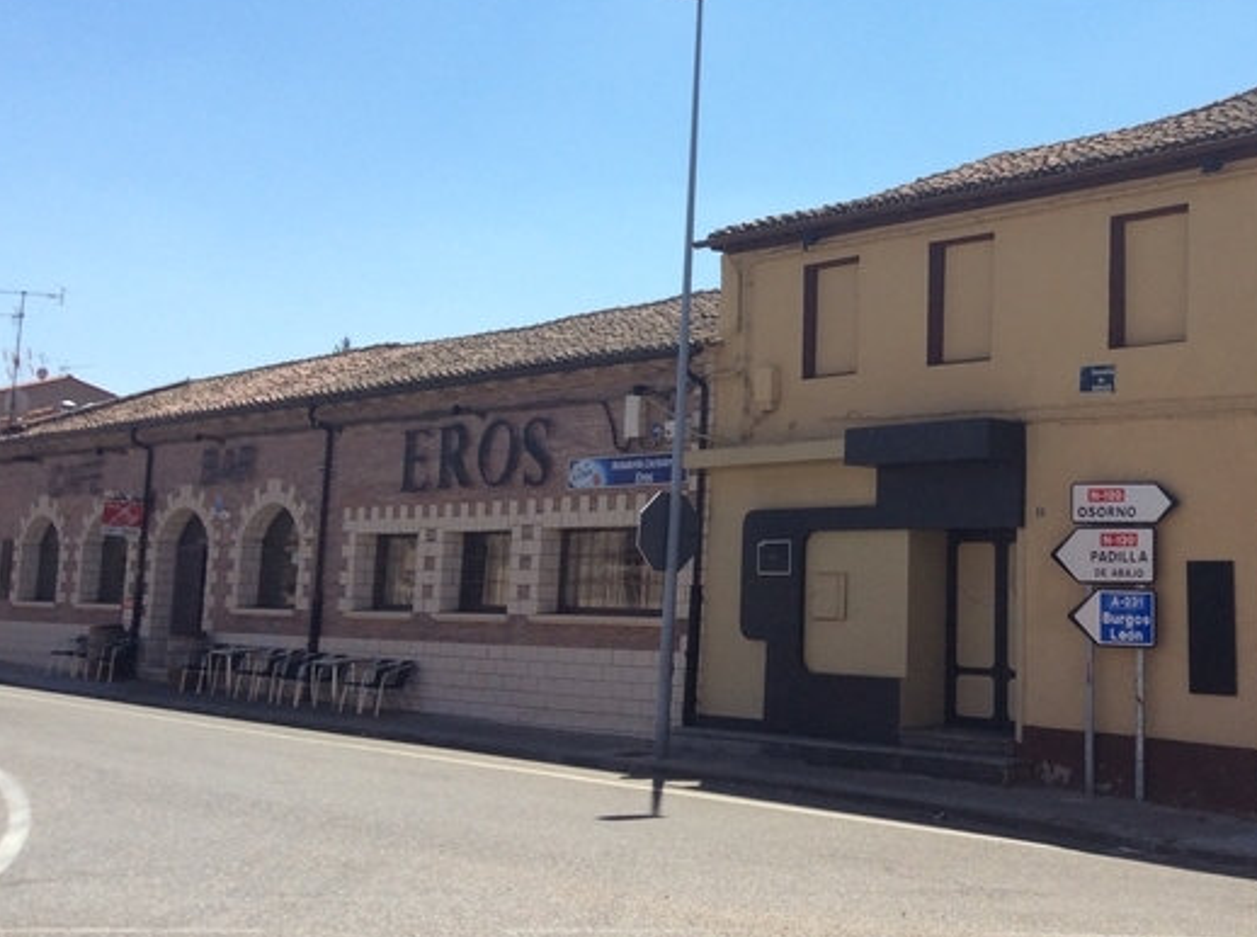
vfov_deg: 28.3
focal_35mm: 51
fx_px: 1848
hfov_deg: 36.8
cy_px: 339
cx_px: 925
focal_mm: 3.3
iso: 32
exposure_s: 1/1506
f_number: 2.4
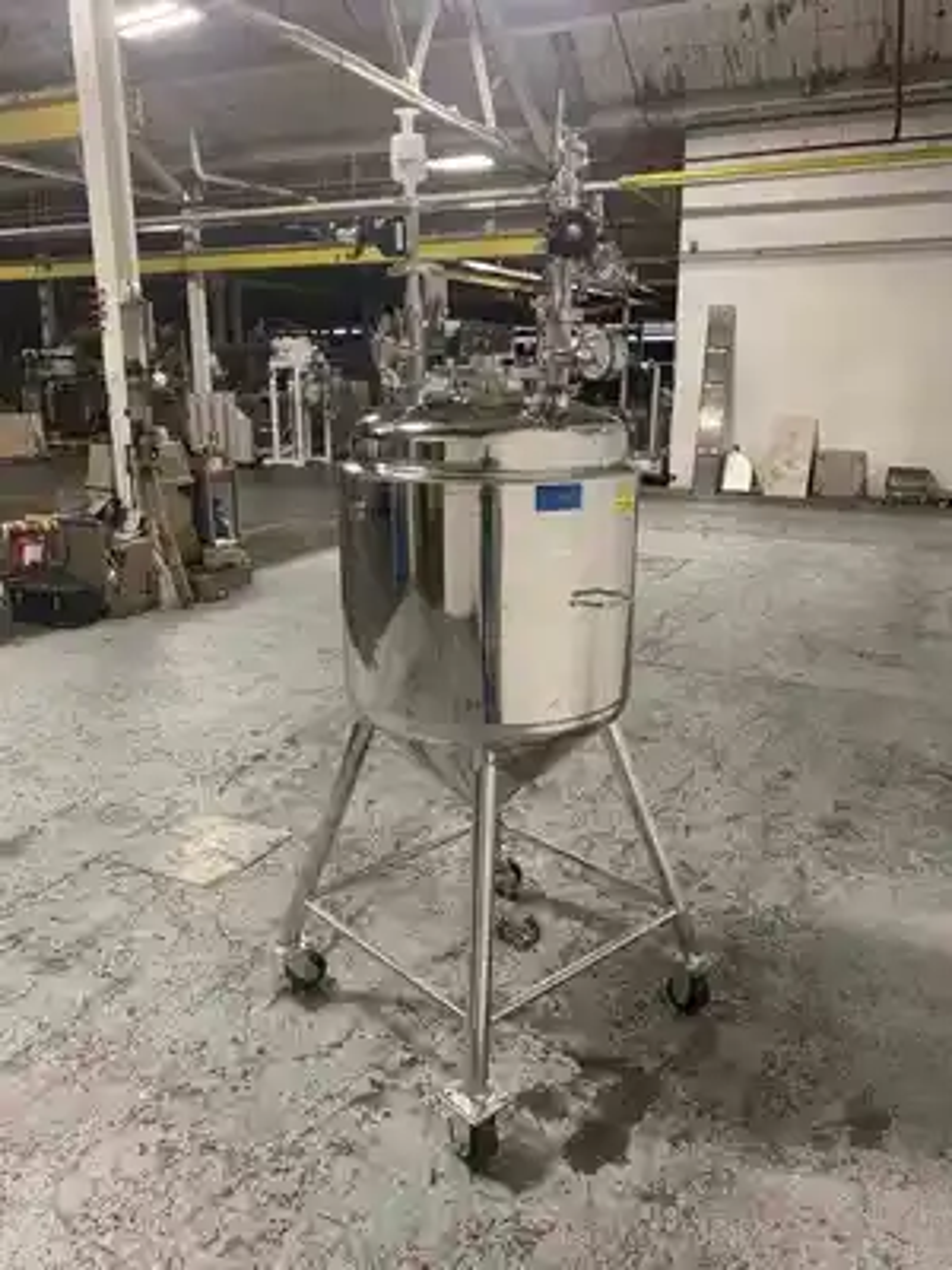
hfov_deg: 53.1
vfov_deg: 67.3
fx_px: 953
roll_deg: -0.2
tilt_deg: -13.8
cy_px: 635
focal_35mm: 26
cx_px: 476
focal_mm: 4.25
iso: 200
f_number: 1.8
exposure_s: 1/60
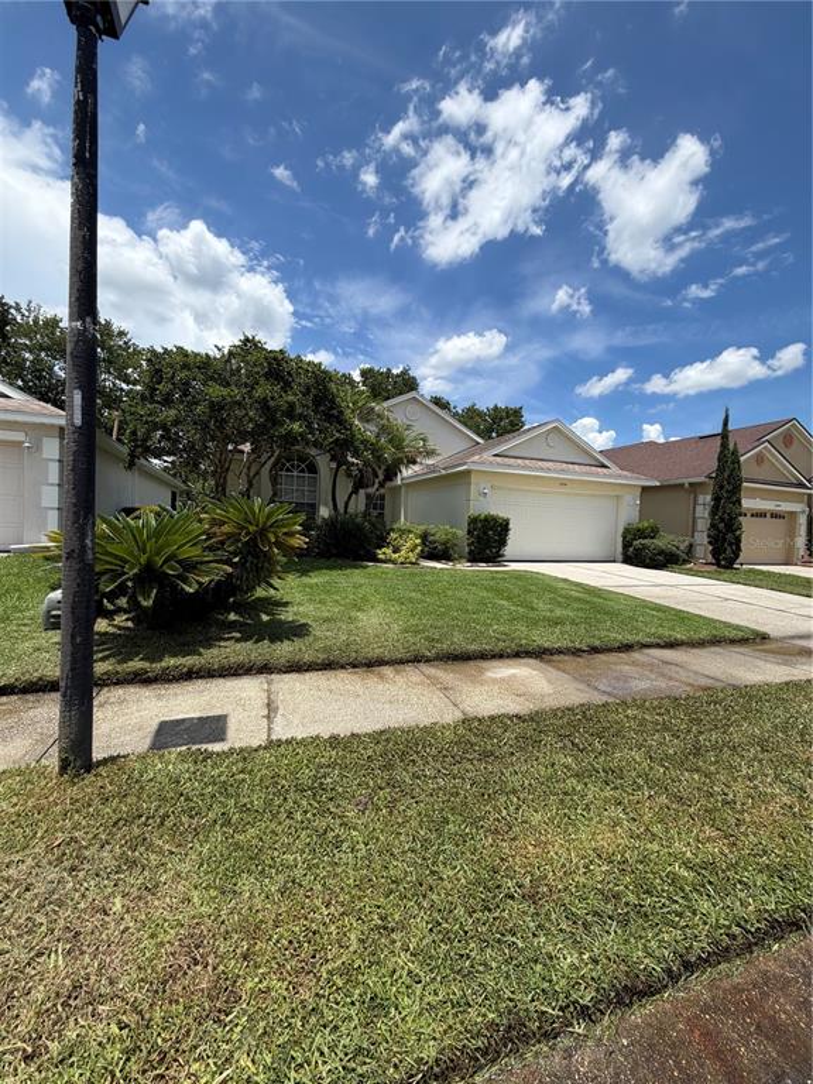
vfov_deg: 102.1
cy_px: 542
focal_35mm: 14
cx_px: 406
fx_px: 438
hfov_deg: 85.7
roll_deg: -2.9
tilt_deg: -1.2
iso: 20
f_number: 2.2
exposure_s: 1/942
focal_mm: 2.22
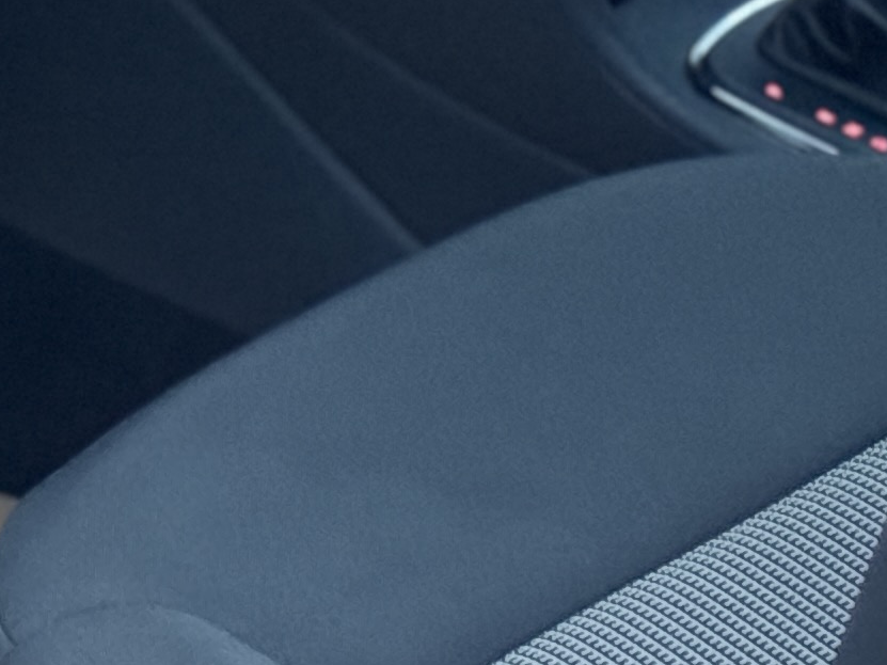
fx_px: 5970
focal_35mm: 233
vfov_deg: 6.4
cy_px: -31
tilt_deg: -25.9
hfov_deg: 8.3
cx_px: -555
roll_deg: +0.1
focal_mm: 6.86
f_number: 1.78
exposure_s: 1/30
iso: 640
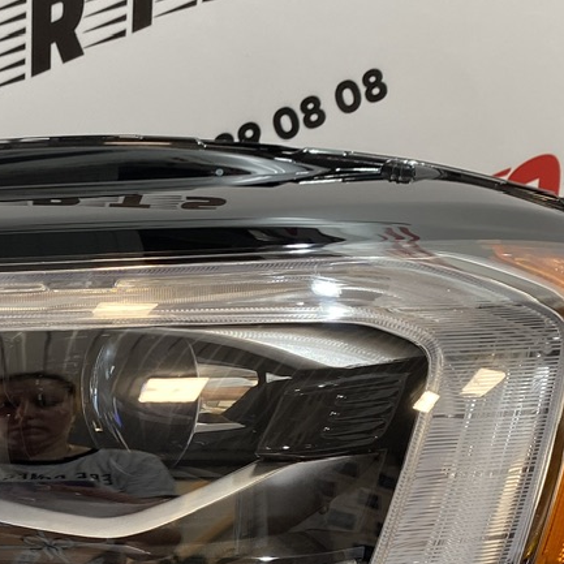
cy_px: 453
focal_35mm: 68
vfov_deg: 24.9
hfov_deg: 23.9
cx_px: -39
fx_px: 1253
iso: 100
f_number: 1.8
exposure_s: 1/121
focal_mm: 4.25
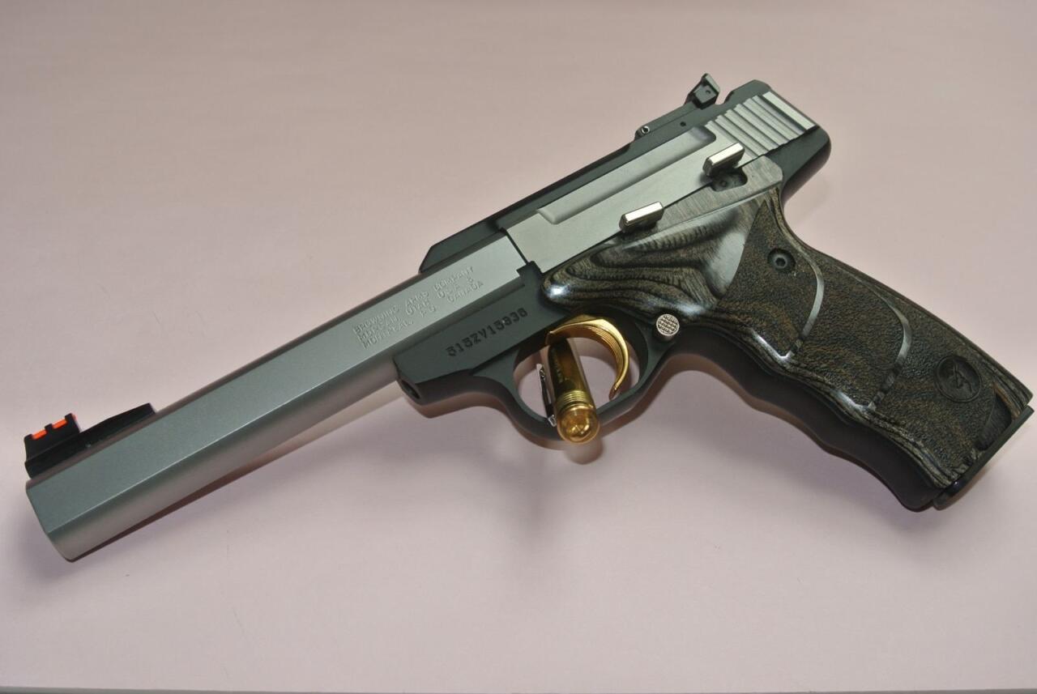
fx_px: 1038
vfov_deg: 37.0
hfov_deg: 53.1
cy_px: 347
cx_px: 518
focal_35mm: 36
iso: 100
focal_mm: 13.6
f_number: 5.6
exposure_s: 1/60
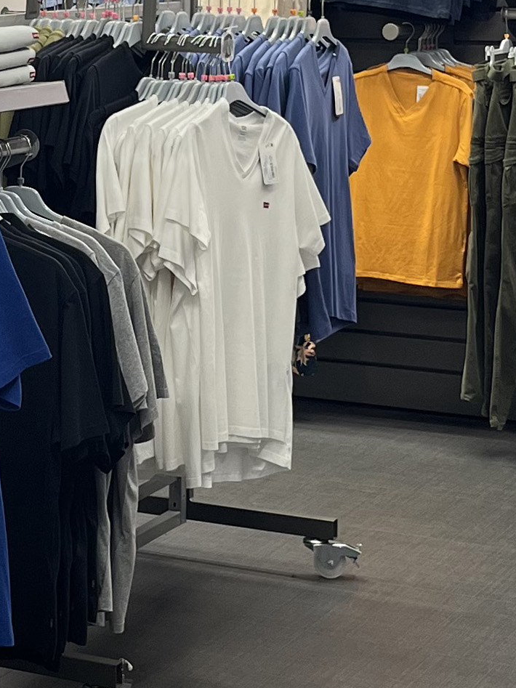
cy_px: 203
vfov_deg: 18.1
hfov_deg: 13.5
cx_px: -32
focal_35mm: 108
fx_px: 2147
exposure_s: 1/100
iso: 50
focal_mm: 5.1
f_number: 1.6
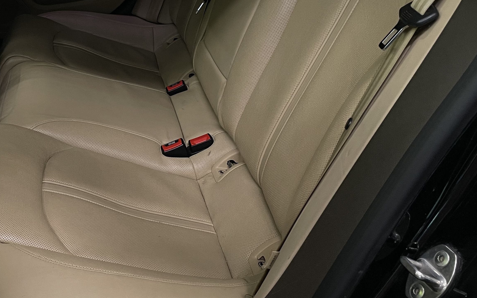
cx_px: 103
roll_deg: +2.0
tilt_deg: -24.3
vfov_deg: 26.7
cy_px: 90
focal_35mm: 48
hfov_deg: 40.3
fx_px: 624
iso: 100
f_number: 1.6
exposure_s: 1/50
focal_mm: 4.2
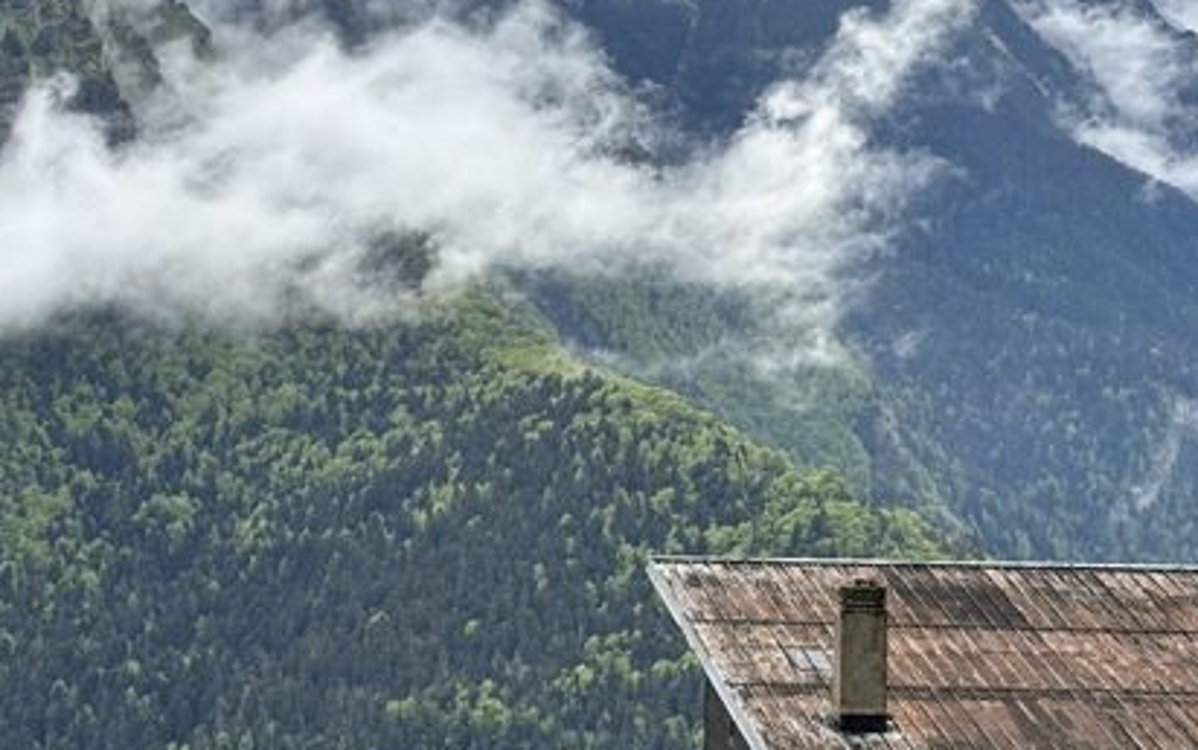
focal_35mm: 107
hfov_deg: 19.4
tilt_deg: +0.5
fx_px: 3495
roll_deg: -1.5
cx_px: 398
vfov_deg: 12.2
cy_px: 131
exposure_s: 1/3115
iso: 40
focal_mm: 5.96
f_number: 1.6
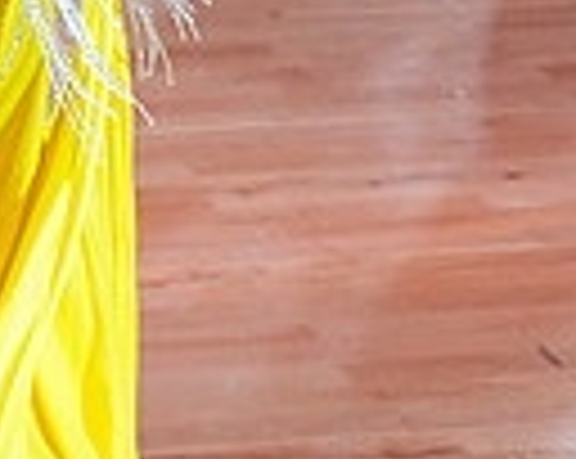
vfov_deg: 7.6
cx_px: -133
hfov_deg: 9.7
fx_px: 3336
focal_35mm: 196
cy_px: -387
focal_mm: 46
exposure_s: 1/400
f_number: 5
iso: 5000
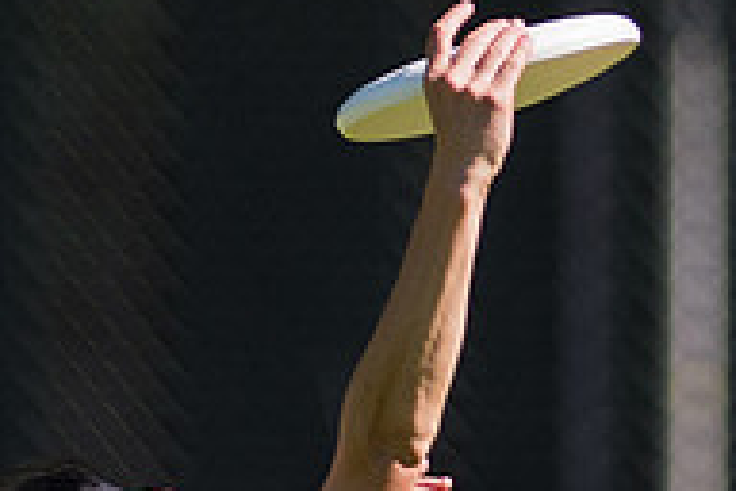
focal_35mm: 2672
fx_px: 54623
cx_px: 414
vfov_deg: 0.5
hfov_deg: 0.8
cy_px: 1079
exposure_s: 1/2500
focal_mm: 300
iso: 100
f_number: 2.8
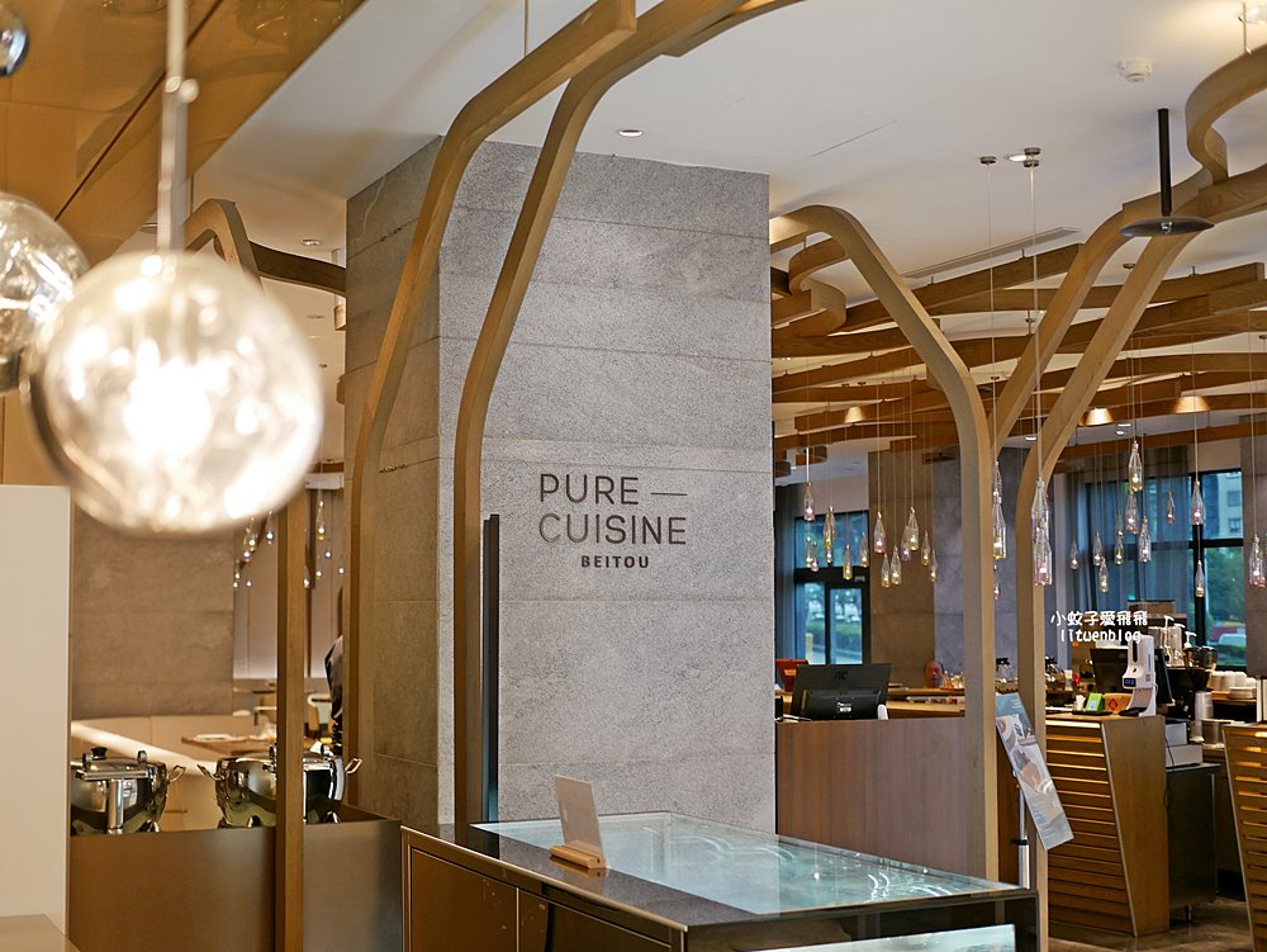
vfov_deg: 29.1
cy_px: 476
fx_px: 1831
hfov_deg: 38.2
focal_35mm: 50
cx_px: 634
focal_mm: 25
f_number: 1.8
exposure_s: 1/60
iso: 400
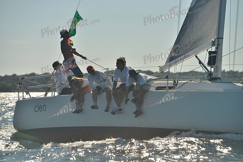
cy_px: 81
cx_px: 122
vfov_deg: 9.2
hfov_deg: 13.7
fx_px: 1013
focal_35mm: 150
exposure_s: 1/2500
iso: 400
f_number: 5.6
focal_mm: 150
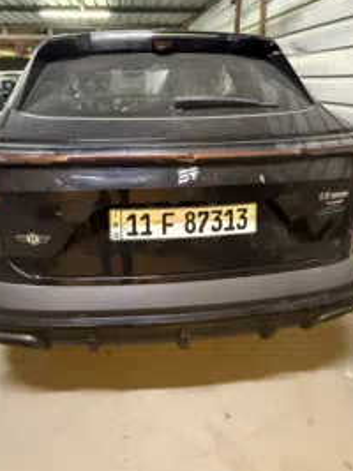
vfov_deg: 75.7
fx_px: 286
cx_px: 134
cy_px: 145
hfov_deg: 62.6
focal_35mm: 21
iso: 1000
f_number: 2.2
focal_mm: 2.22
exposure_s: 1/50
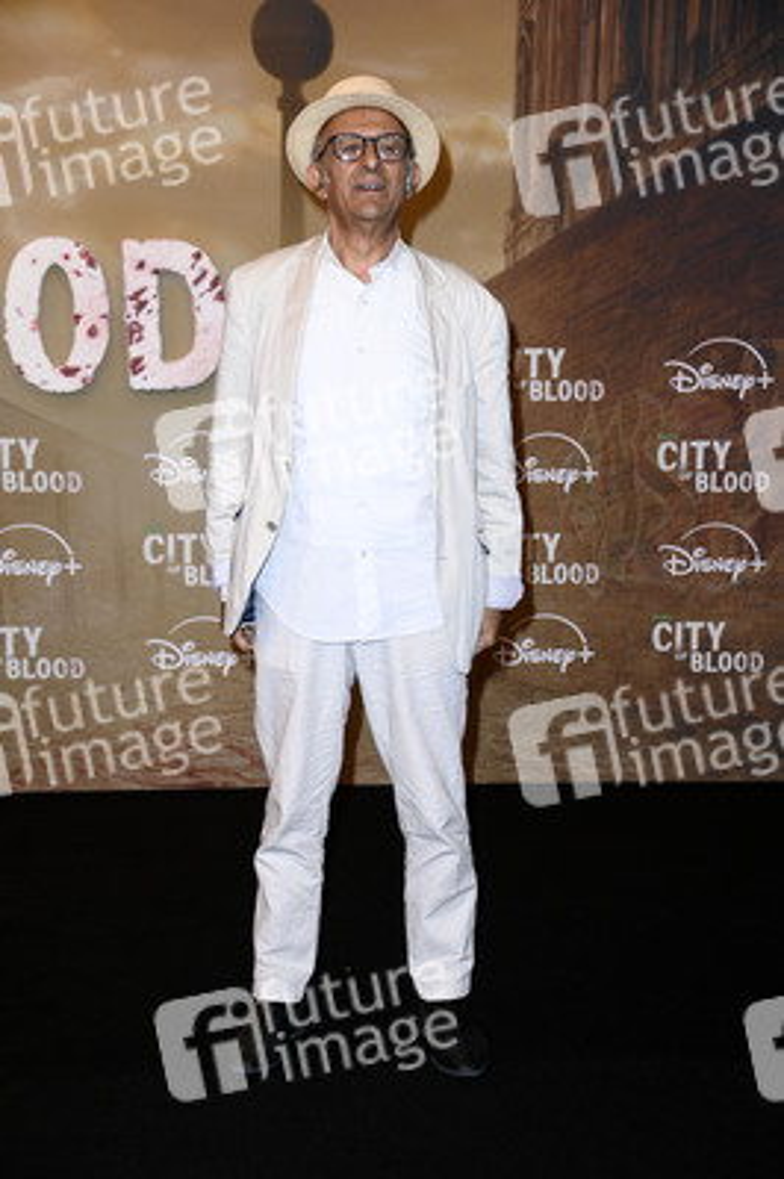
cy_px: 590
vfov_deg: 28.9
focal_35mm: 70
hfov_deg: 19.4
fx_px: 2290
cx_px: 392
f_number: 5
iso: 640
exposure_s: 1/250
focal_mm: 70
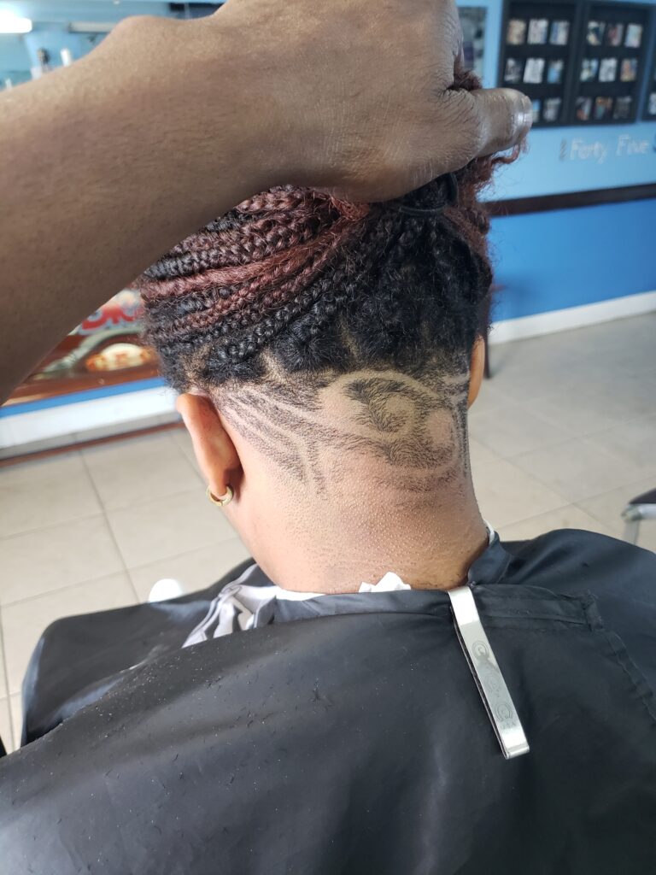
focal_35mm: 26
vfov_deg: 67.3
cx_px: 328
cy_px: 438
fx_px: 657
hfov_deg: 53.1
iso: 250
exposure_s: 1/60
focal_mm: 4.3
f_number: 1.5
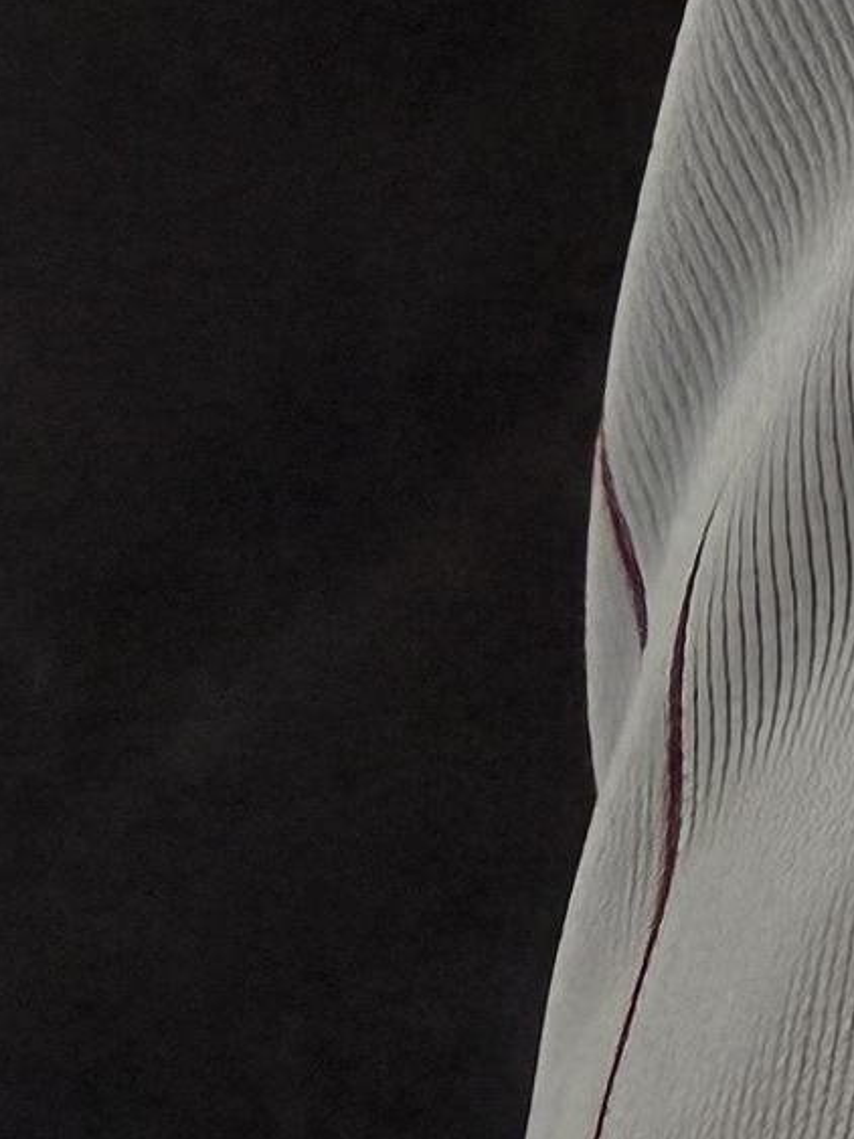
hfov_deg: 7.5
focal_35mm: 172
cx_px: 2655
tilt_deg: -21.6
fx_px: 5660
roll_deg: +8.5
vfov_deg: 10.7
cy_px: -995
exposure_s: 1/100
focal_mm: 2.22
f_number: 2.2
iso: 80
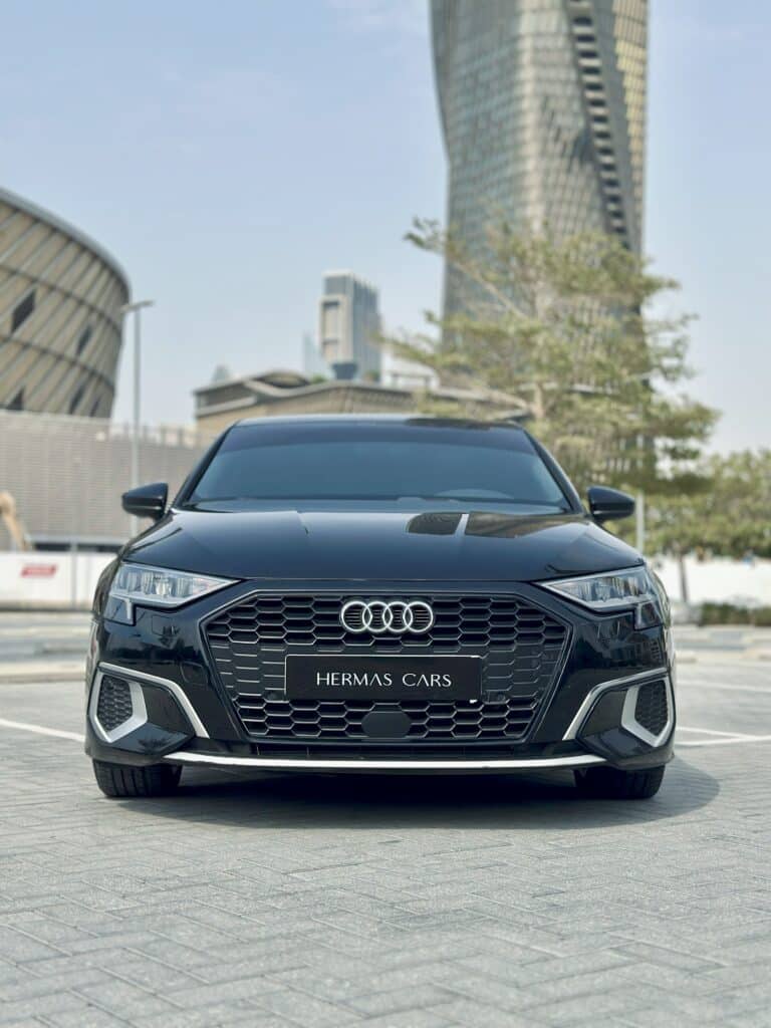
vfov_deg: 39.7
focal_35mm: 48
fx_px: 1425
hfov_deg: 30.3
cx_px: 386
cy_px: 514
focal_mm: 6.86
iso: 100
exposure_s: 1/5263
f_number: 1.78
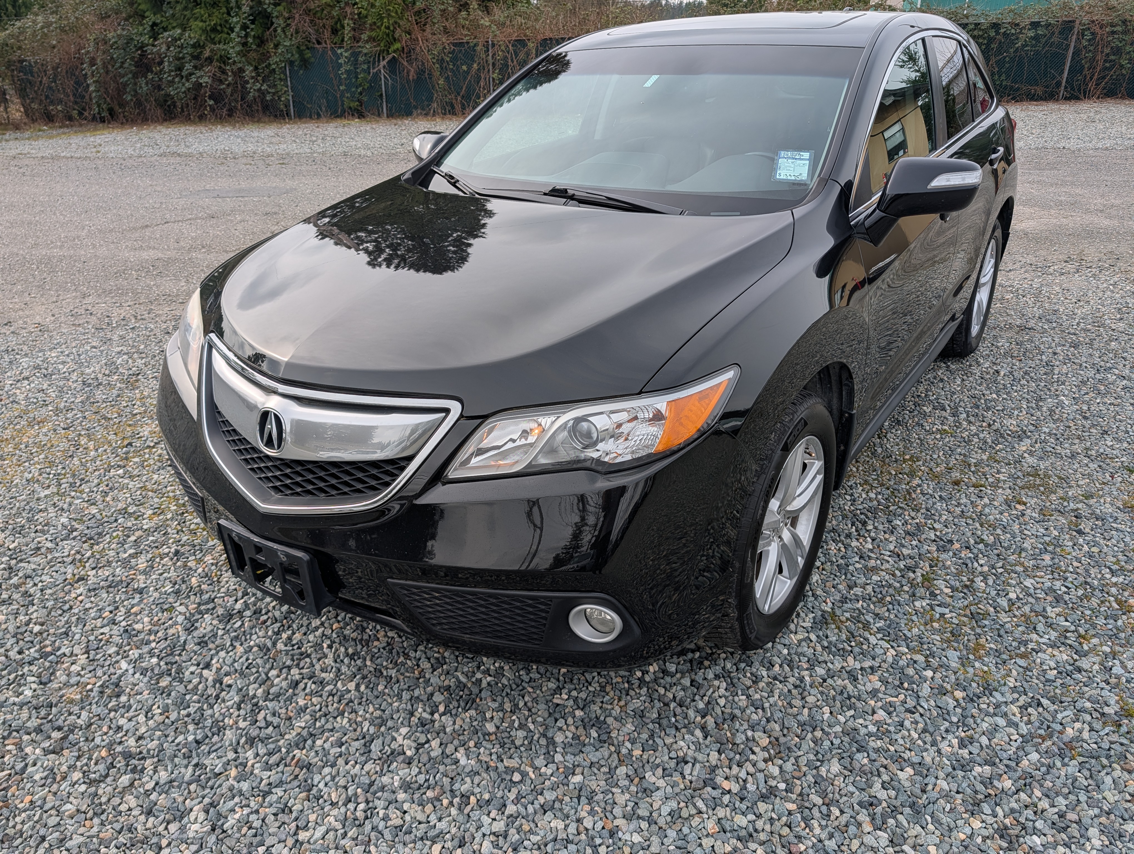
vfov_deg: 56.9
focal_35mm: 24
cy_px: 427
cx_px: 567
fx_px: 787
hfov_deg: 71.5
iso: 21
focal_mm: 6.9
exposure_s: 1/4651
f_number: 1.68
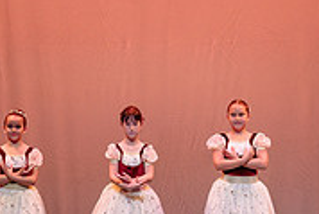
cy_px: 69
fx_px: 2900
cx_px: 172
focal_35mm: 327
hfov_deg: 6.3
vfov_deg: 4.2
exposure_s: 1/500
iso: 1250
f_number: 2.8
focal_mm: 98
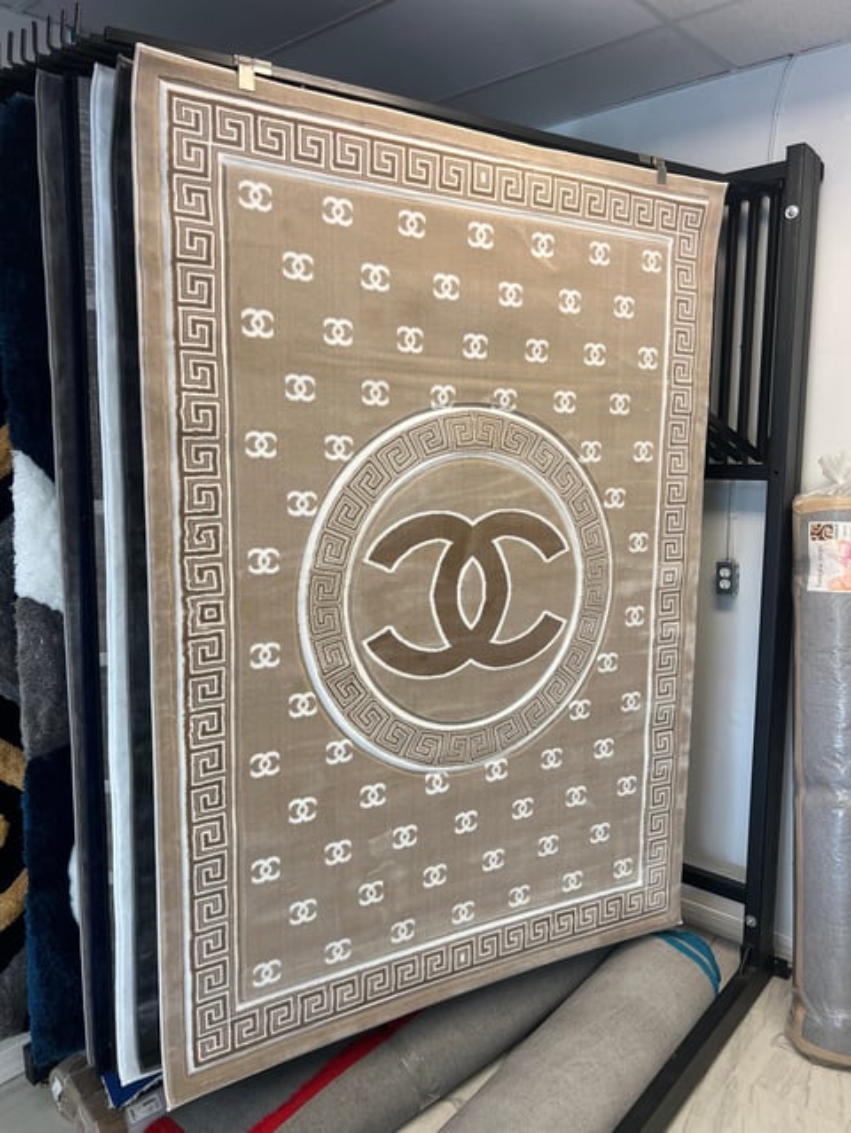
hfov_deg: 53.1
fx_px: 851
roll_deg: +1.4
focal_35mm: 26
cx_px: 426
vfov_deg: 67.3
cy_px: 566
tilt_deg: -8.6
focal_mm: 5.7
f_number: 1.5
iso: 64
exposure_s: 1/120
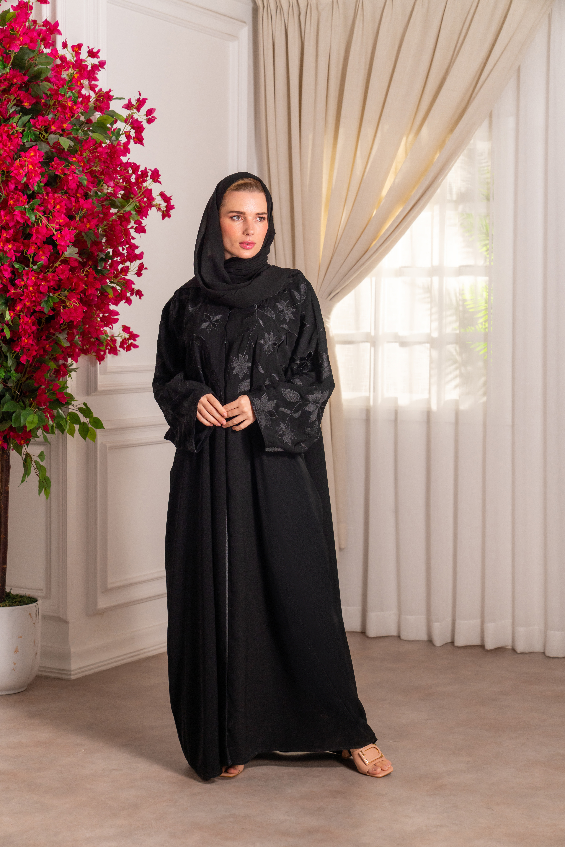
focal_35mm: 70
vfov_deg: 28.8
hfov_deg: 19.5
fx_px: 1647
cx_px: 282
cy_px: 424
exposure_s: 1/160
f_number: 5.6
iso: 500
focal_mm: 70
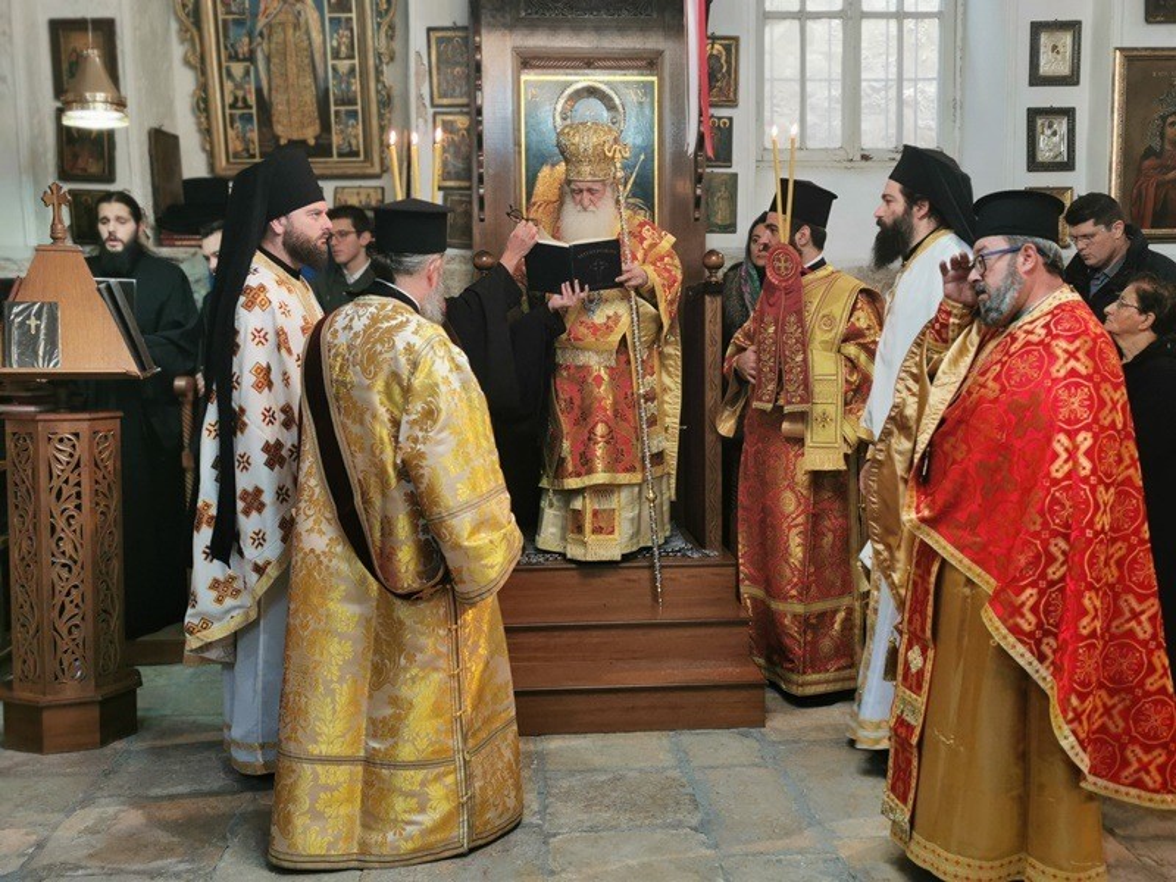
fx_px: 1291
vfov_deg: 37.7
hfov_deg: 49.0
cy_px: 441
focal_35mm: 38
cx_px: 588
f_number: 1.6
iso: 100
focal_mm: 5.56
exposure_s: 1/50
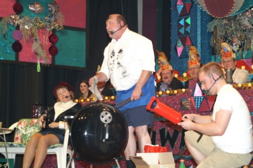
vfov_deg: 13.0
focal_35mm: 105
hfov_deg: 19.5
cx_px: 126
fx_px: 737
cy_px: 84
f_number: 5
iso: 400
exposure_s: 1/60
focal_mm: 70
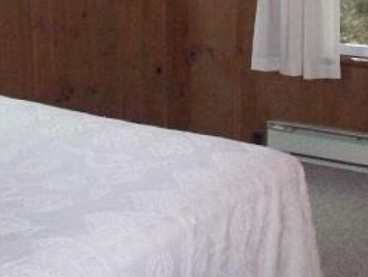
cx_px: 155
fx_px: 873
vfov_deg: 17.6
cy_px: 8
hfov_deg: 23.8
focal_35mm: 82
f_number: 2.8
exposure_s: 1/128
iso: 800
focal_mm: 6.2
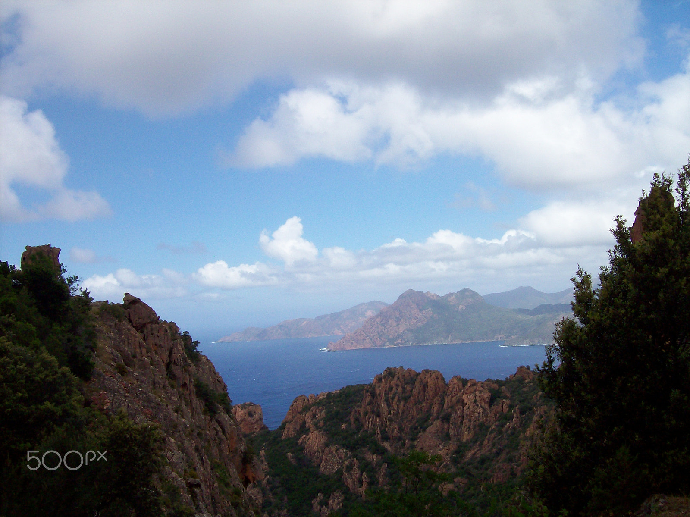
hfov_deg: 51.4
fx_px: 717
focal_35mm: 36
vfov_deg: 39.6
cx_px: 345
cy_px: 258
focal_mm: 6
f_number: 4.8
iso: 80
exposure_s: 1/848
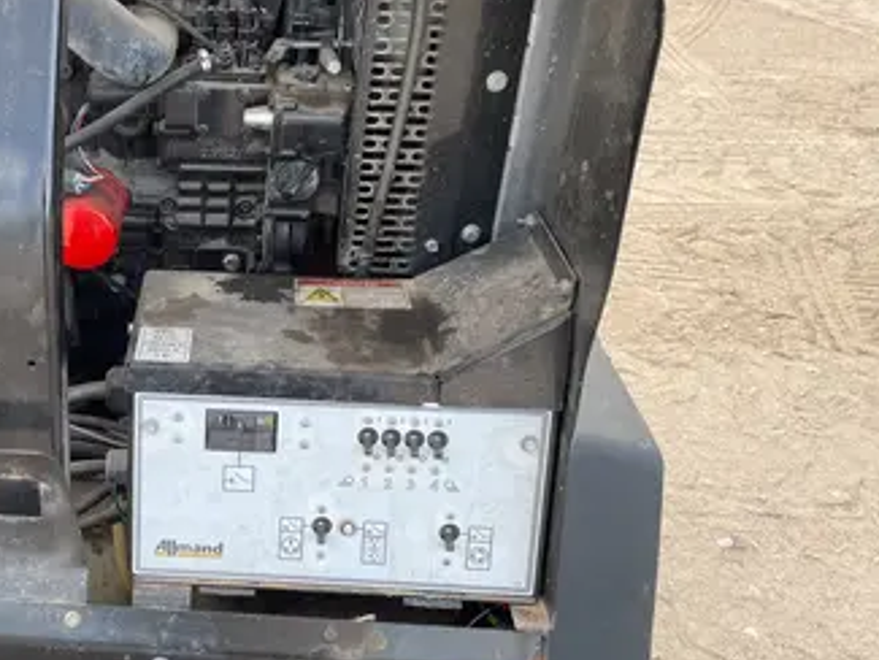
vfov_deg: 32.9
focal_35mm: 44
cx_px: 165
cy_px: 348
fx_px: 1118
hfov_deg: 41.0
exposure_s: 1/349
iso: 32
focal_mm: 4.2
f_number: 1.6
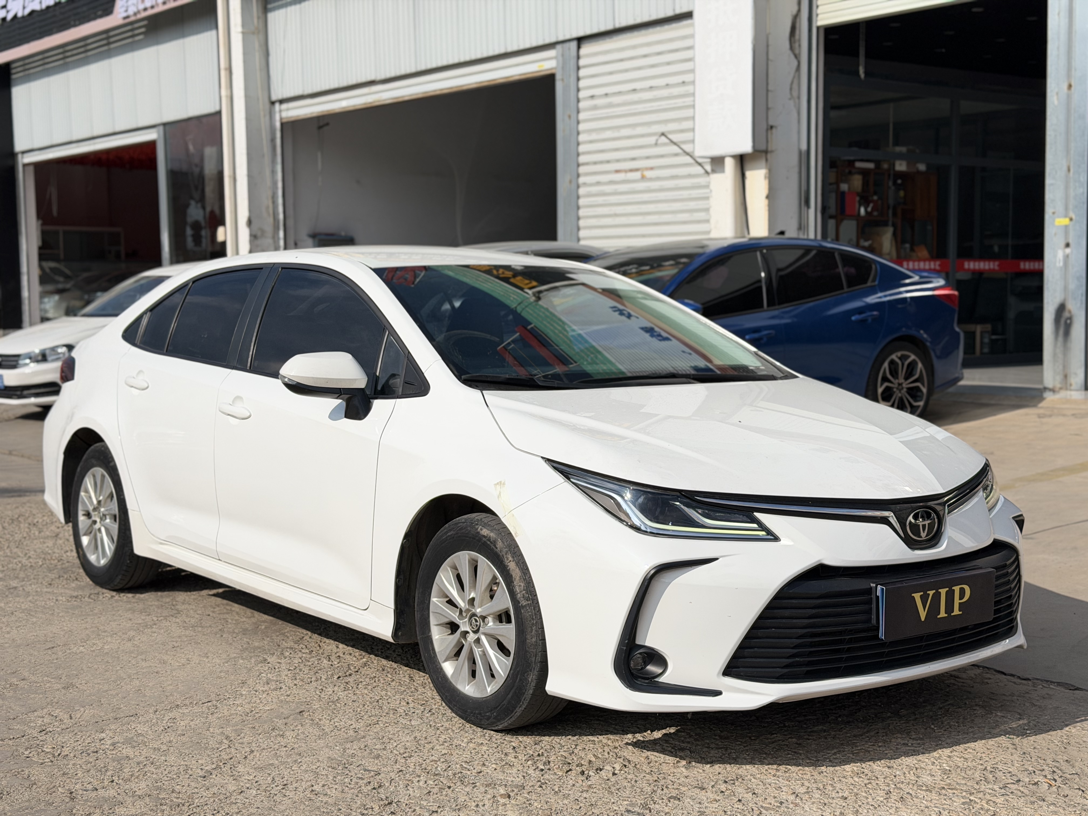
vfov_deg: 30.3
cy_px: 408
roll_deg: +0.2
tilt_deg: -4.3
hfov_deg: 39.7
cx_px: 544
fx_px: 1509
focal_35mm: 48
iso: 80
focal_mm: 6.76
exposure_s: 1/16129
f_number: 1.78
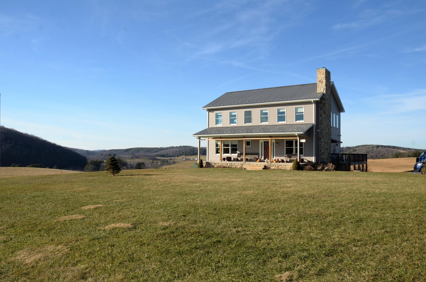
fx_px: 319
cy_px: 141
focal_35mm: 27
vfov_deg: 47.7
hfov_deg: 67.5
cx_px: 213
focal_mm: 18
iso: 200
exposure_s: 1/200
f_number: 10
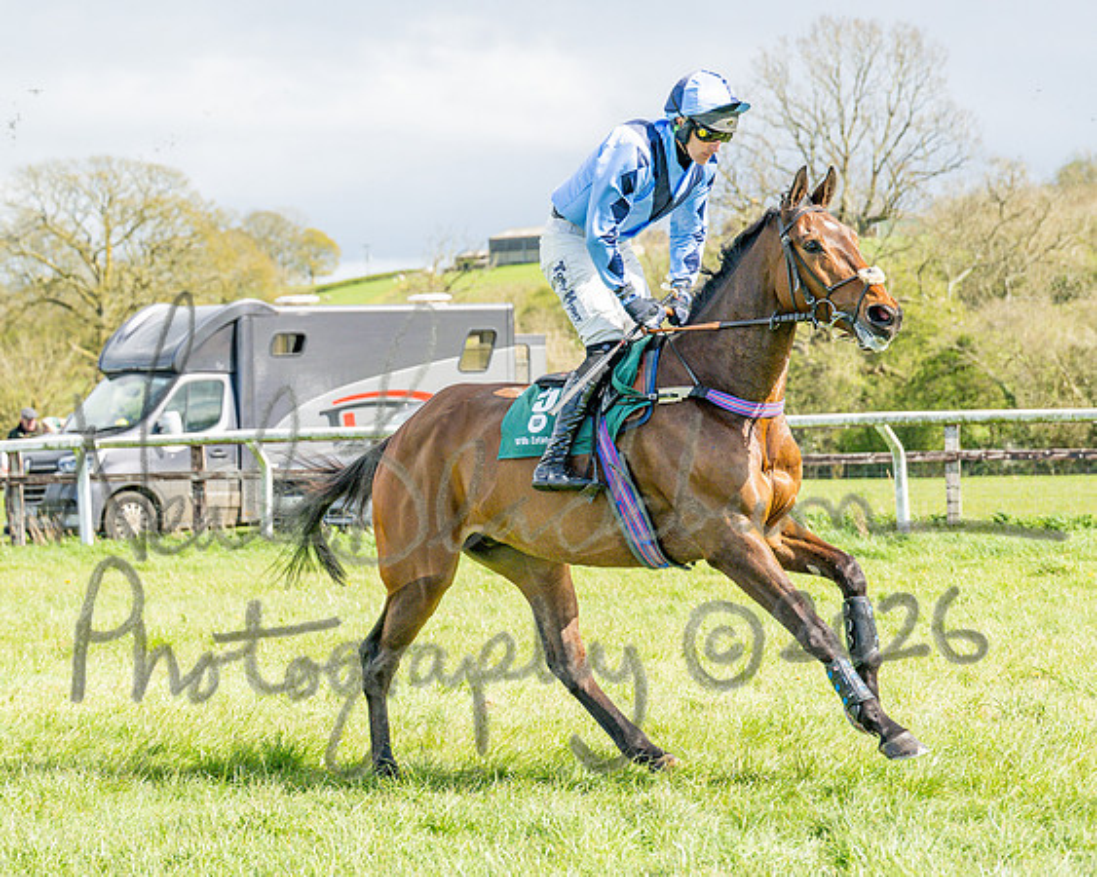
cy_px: 438
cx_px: 659
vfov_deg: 13.0
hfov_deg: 16.2
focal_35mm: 118
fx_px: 3840
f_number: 4
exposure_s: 1/2500
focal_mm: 70
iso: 200
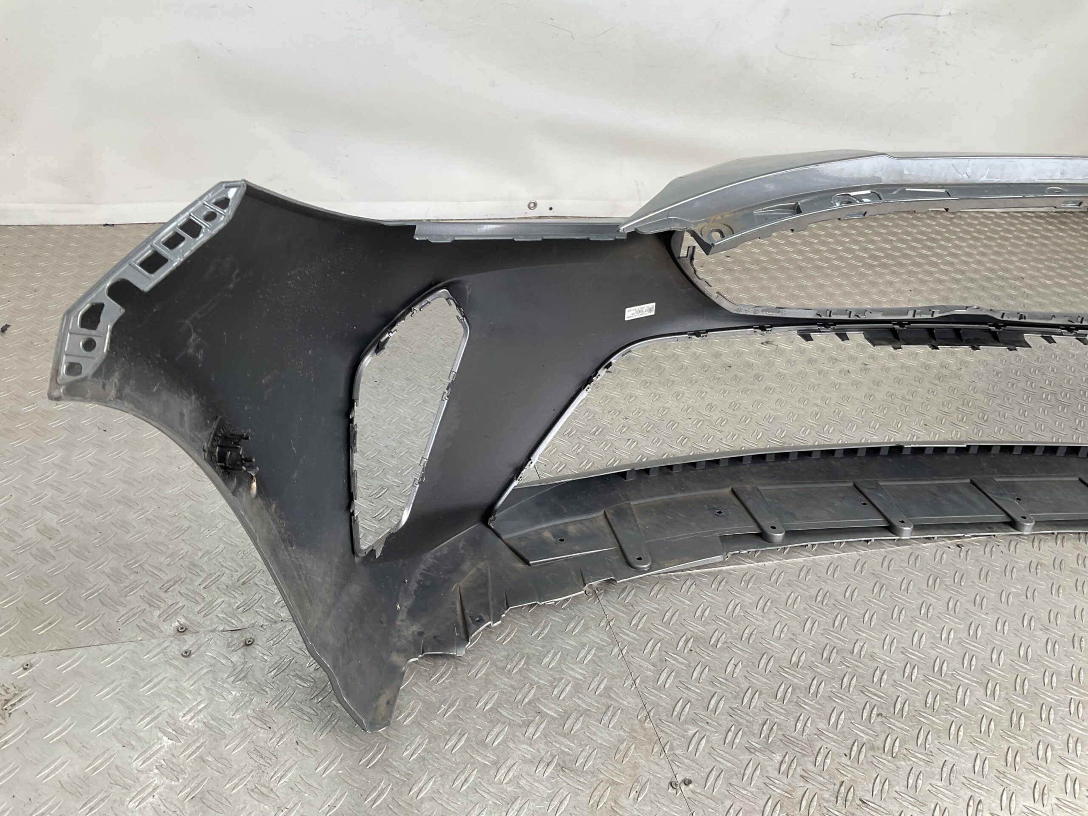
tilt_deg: -33.5
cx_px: 544
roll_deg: -9.9
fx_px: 911
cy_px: 408
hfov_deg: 61.7
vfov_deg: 48.2
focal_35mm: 29
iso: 16
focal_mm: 3
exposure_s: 1/120
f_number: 1.8
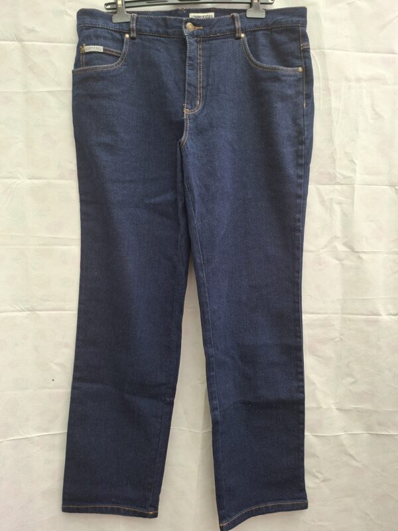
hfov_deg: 58.9
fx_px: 353
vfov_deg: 73.9
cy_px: 266
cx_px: 199
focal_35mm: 23
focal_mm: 5.54
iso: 64
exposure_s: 1/100
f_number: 1.8
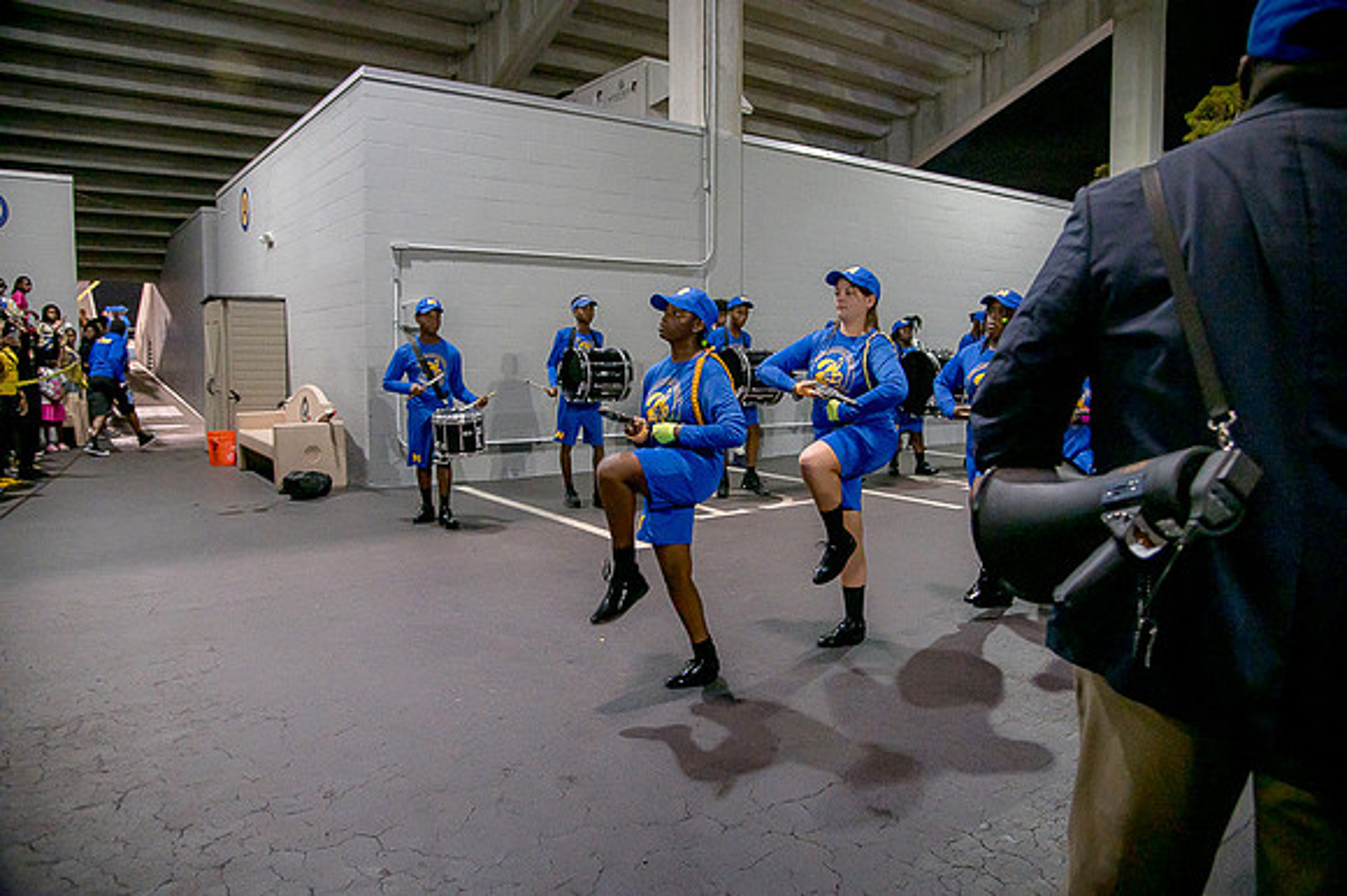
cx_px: 674
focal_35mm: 24
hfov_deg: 73.8
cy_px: 448
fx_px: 897
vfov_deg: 53.1
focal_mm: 24
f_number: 4
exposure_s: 1/200
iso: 2000
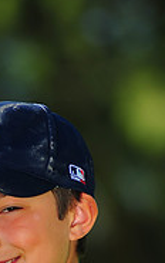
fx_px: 4127
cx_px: 4
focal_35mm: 575
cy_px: 334
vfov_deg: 3.6
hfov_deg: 2.3
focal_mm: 180
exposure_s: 1/1000
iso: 200
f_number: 3.5
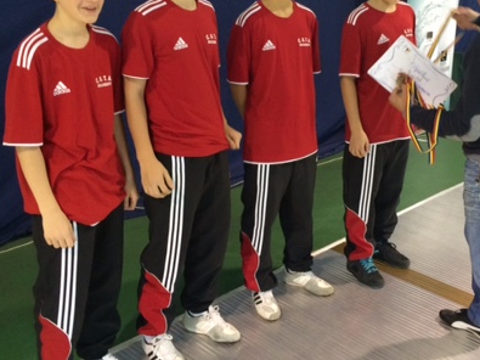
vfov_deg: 30.6
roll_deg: +0.0
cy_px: 112
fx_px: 652
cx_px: 295
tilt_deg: -14.8
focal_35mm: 47
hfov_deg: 40.2
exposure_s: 1/30
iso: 160
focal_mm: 4.15
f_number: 2.2
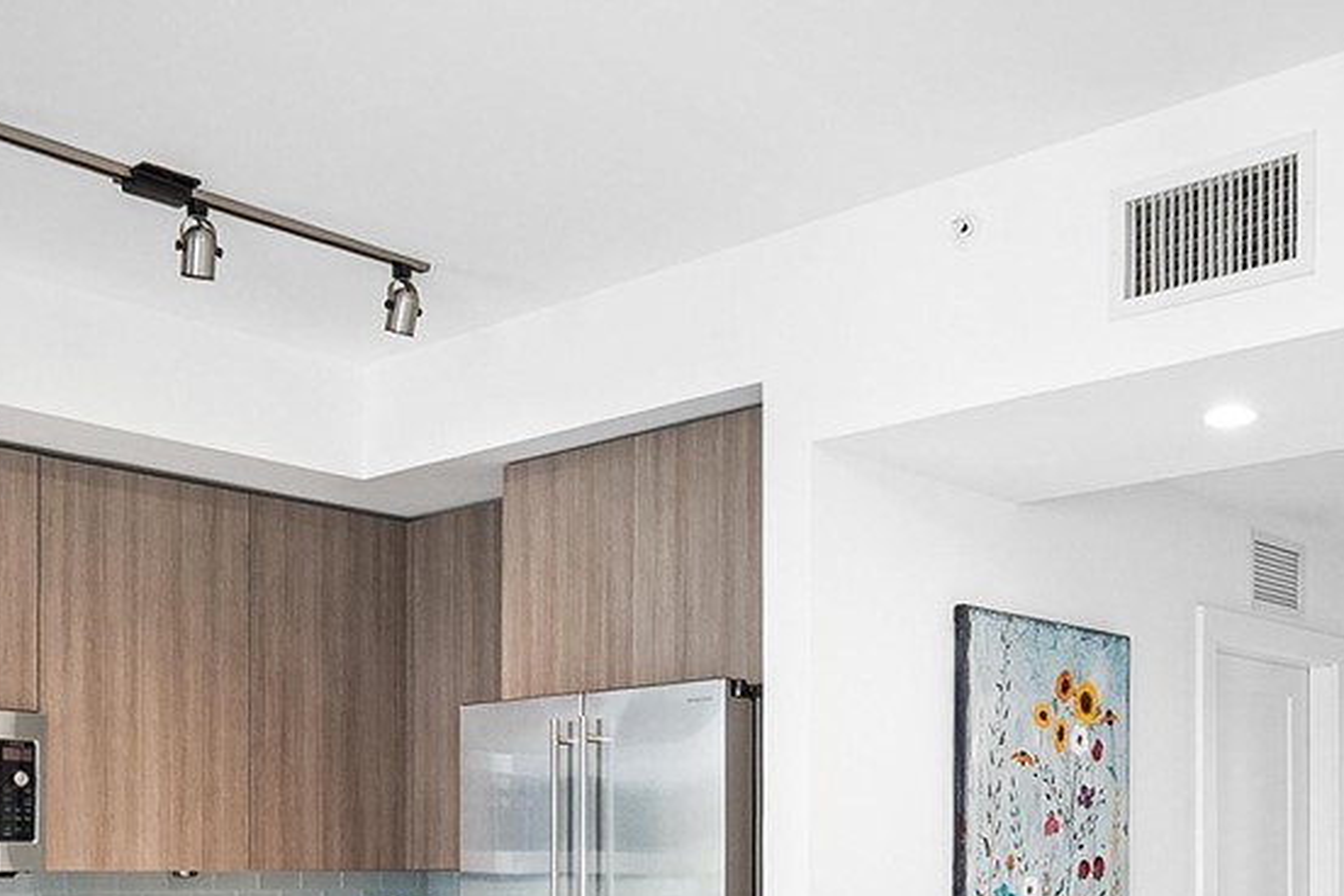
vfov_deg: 29.4
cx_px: 779
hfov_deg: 45.3
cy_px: 862
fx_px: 1605
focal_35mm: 43
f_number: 5.6
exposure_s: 1/60
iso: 320
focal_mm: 7
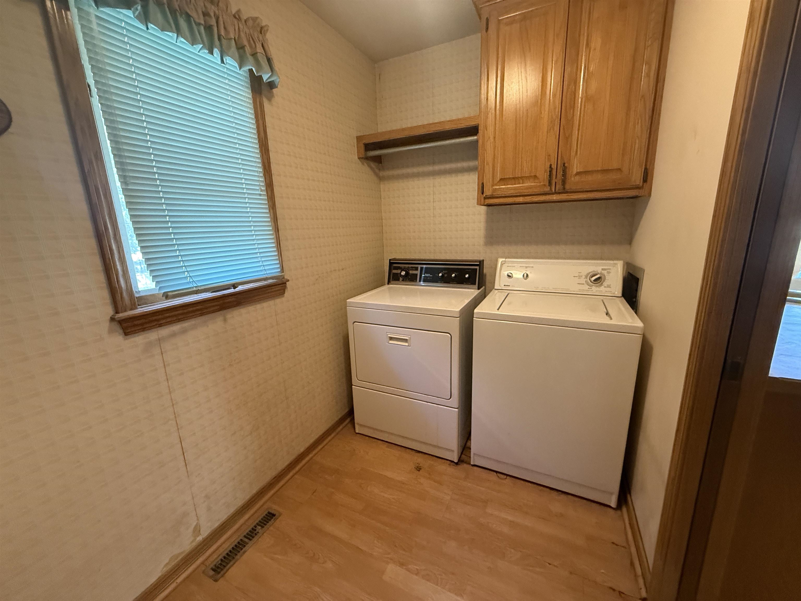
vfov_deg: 85.7
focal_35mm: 14
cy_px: 300
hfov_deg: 102.1
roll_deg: +1.8
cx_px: 400
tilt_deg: -11.9
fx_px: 324
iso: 640
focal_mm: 2.22
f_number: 2.2
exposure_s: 1/60
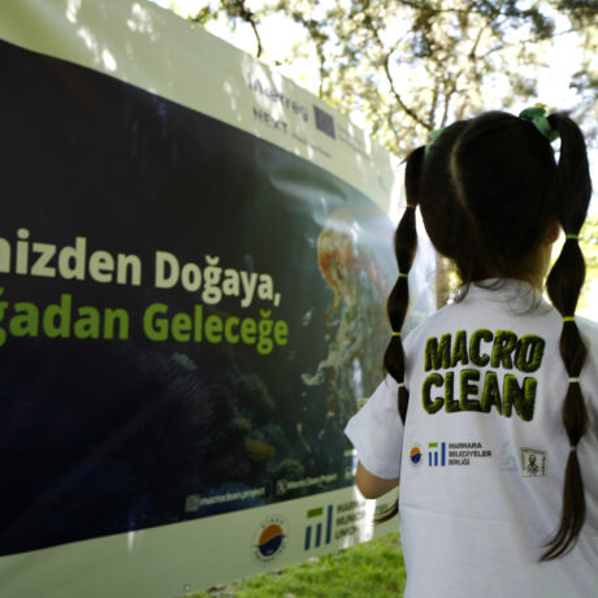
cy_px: 298
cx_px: 318
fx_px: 704
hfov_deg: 46.0
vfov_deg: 46.0
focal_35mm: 36
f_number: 5
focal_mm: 28
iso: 200
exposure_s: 1/50
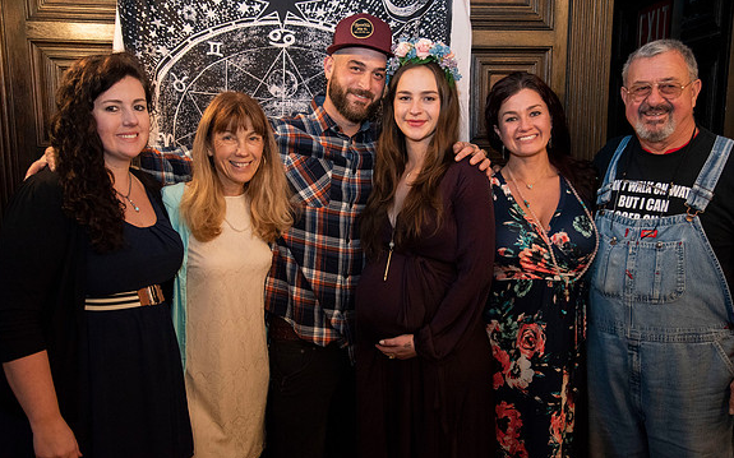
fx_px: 720
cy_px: 240
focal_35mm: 36
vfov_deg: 35.3
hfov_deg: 54.0
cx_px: 365
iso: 3200
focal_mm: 35
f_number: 4
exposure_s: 1/200
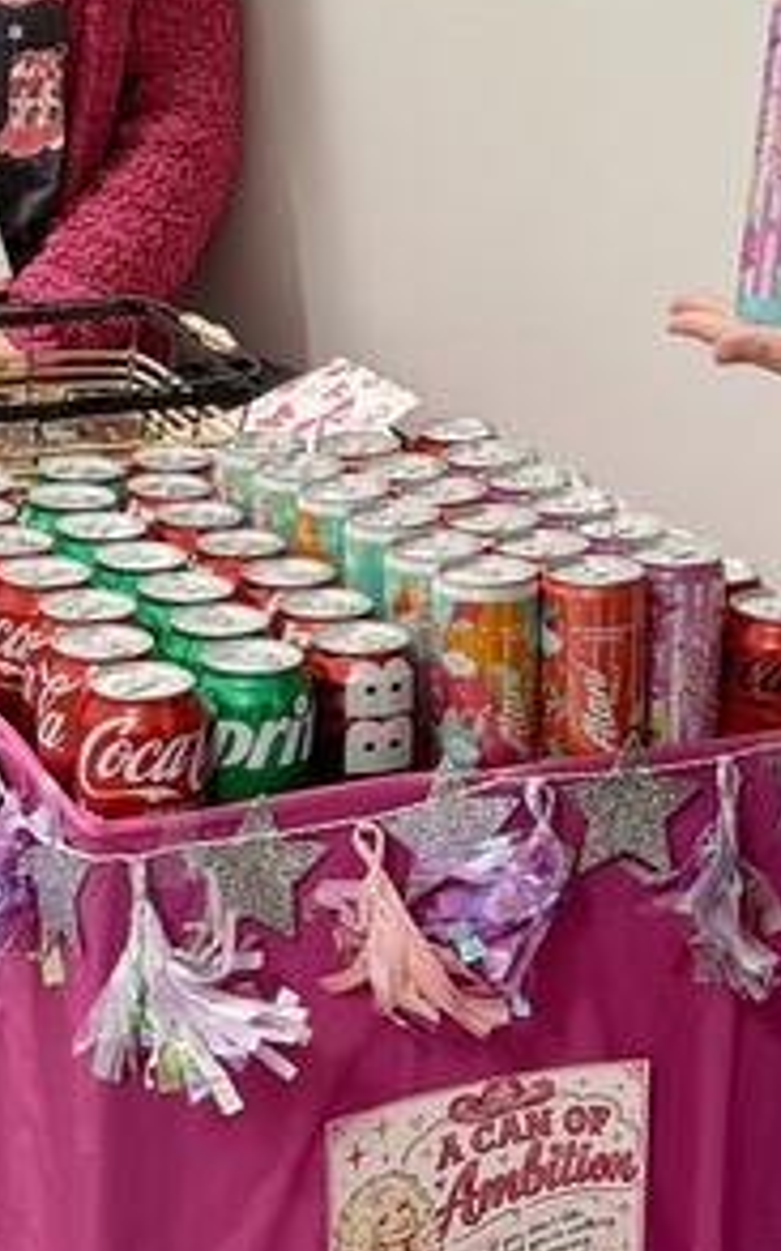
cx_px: 448
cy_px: 487
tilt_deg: -16.4
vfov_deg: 23.3
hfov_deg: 14.7
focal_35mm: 89
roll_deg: -0.7
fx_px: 3032
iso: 200
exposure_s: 1/121
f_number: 1.78
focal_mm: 6.76
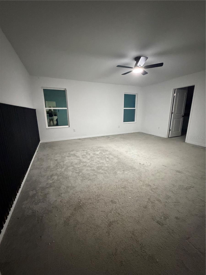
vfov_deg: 102.1
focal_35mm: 14
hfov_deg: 85.7
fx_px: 111
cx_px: 103
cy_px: 138
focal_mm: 2.22
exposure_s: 1/48
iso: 1250
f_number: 2.2
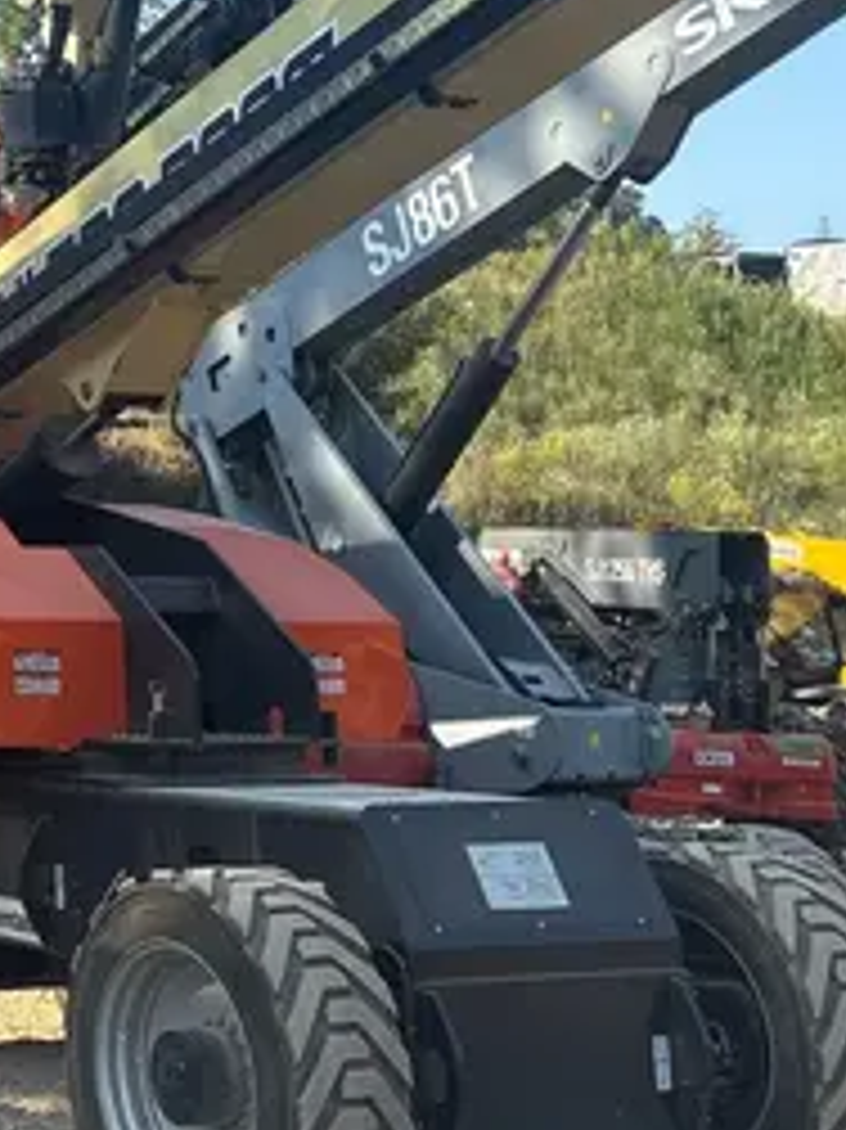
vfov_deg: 24.6
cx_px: -288
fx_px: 2479
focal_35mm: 76
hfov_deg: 18.0
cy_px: 29
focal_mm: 5.96
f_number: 1.6
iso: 50
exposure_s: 1/1567
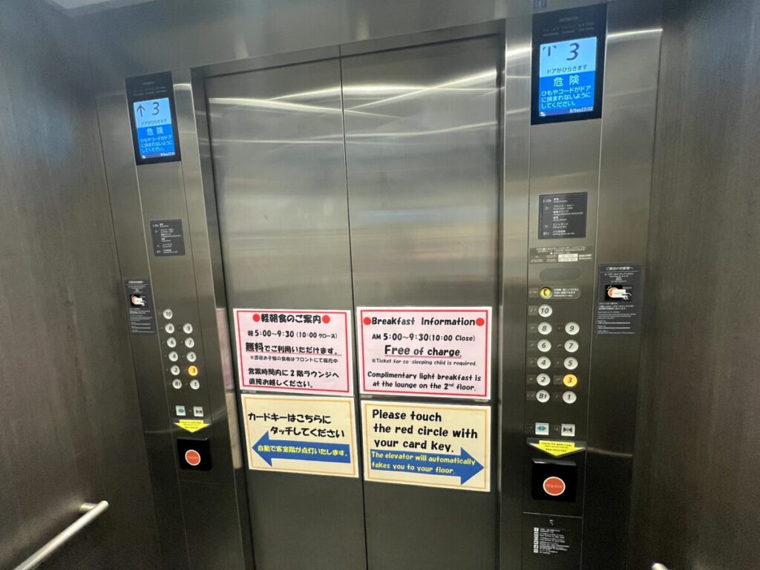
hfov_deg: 106.2
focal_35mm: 13
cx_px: 380
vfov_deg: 89.9
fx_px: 285
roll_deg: +2.5
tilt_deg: -6.4
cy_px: 285
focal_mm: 1.57
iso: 400
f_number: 1.8
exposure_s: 1/59
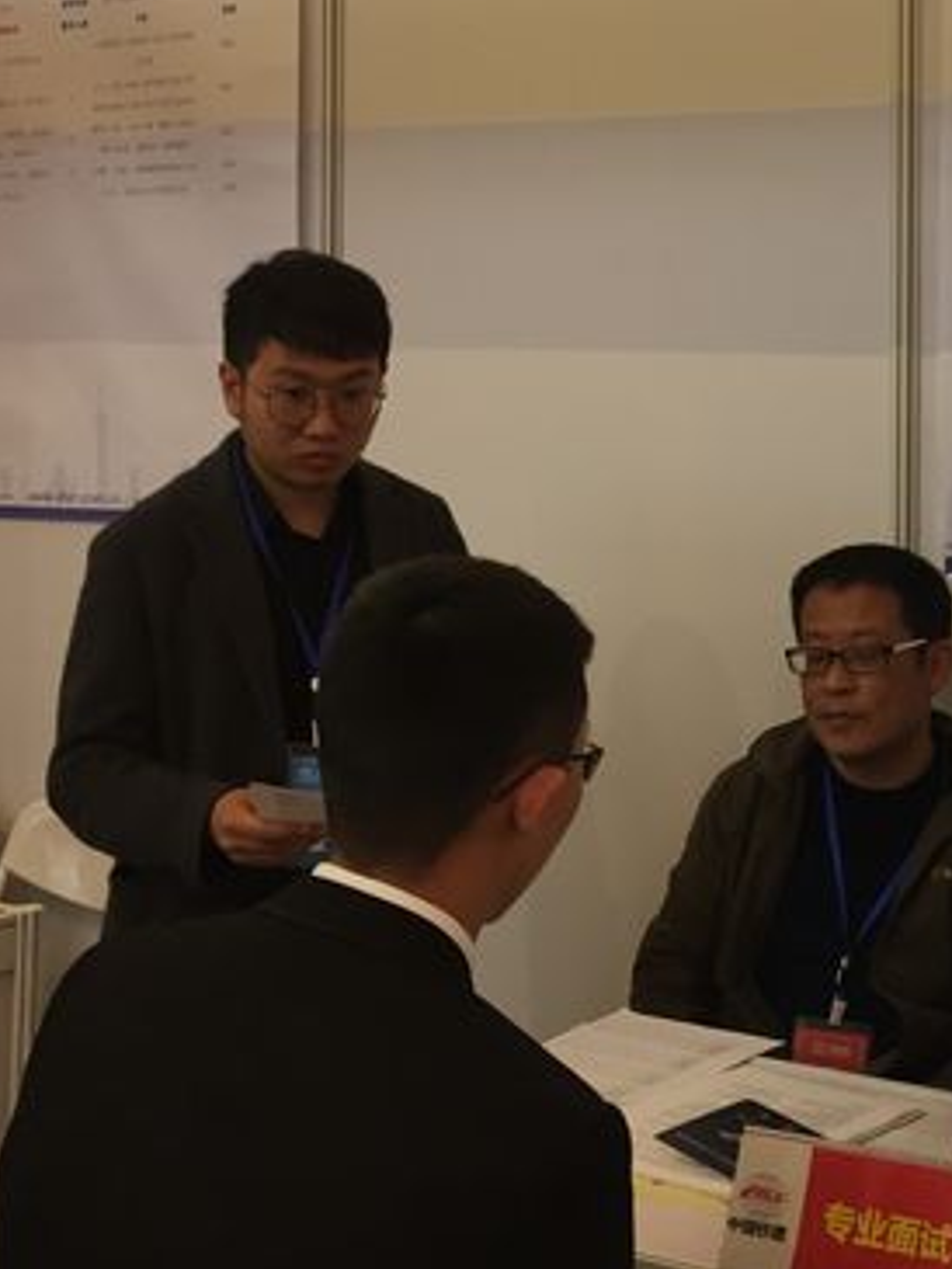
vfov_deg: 31.2
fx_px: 2236
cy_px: 330
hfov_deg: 23.3
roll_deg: -0.7
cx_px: 876
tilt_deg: +3.0
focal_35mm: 61
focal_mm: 4.15
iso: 80
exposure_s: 1/33
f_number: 2.2
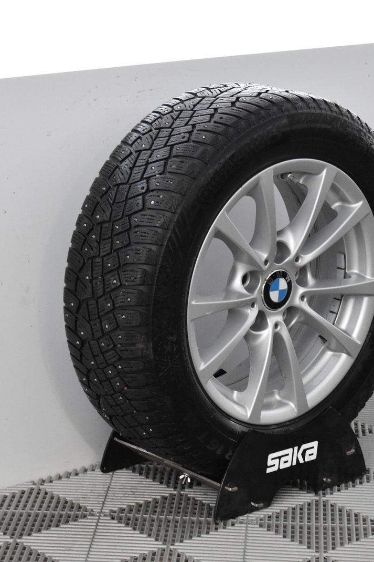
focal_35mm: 109
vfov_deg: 18.8
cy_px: 279
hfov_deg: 12.5
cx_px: 250
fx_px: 1699
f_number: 5.3
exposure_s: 1/60
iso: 3200
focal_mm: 48
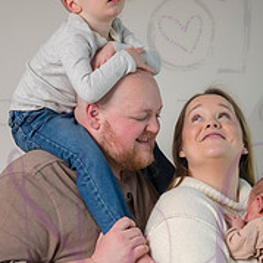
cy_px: 165
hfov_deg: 9.6
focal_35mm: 182
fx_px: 1564
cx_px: 187
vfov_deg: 9.6
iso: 500
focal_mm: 85
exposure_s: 1/250
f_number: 8
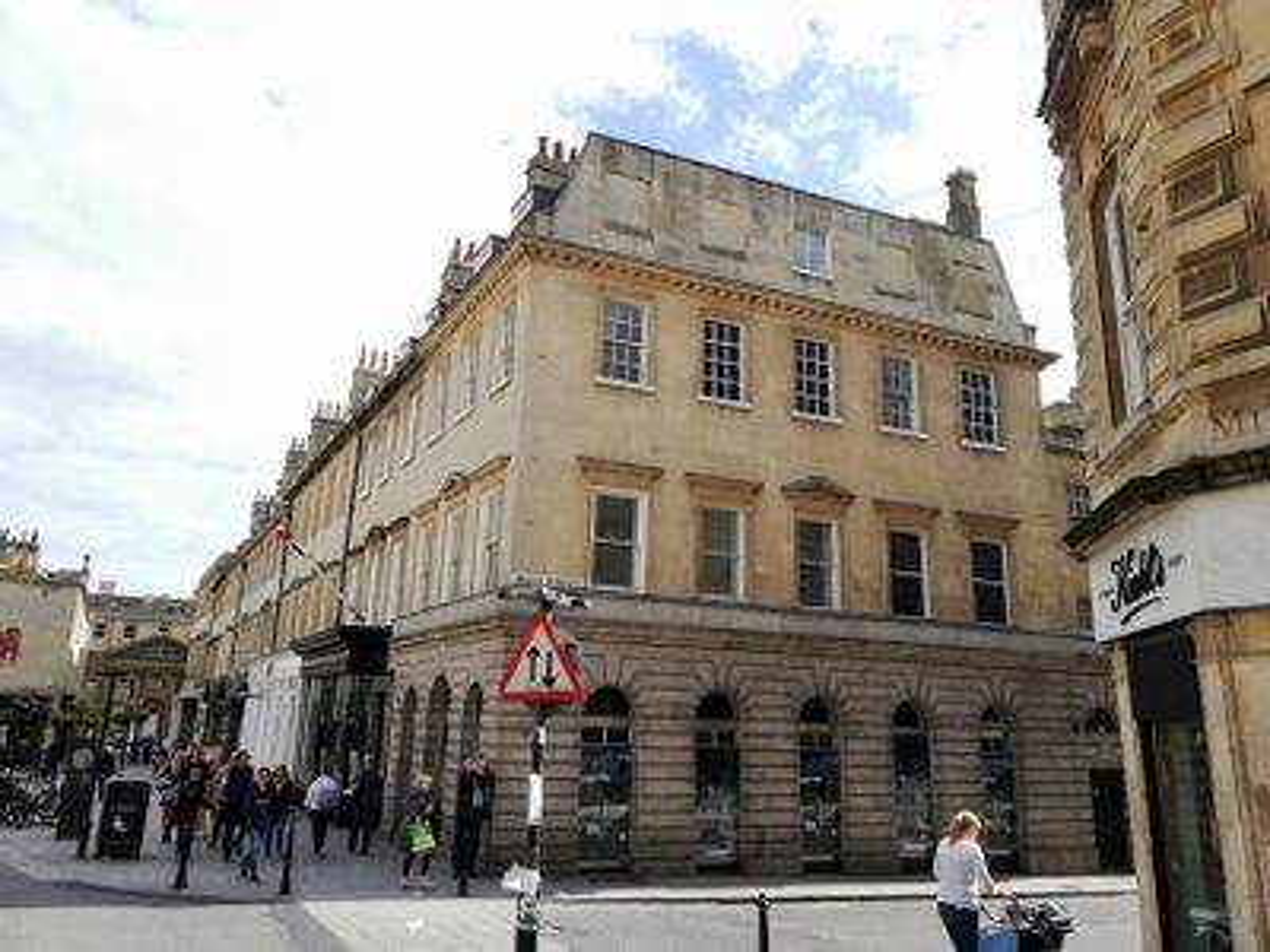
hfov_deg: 67.3
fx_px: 954
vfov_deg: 53.1
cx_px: 635
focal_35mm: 26
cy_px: 476
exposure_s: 1/563
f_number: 2.2
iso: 50
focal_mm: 3.81
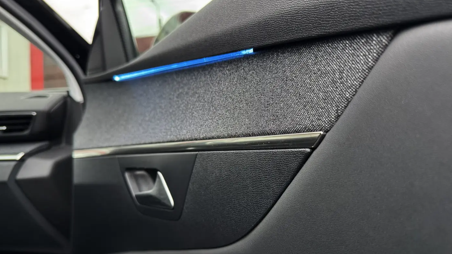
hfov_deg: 69.9
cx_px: 220
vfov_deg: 42.7
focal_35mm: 27
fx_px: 324
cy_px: 153
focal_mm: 6.76
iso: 250
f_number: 1.78
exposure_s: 1/60
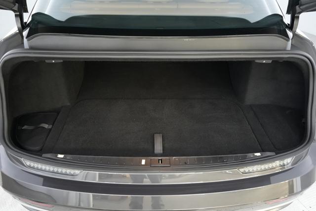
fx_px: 237
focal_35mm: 27
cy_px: 106
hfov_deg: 67.4
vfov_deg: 47.9
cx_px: 158
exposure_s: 1/160
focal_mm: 27
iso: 8000
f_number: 2.8
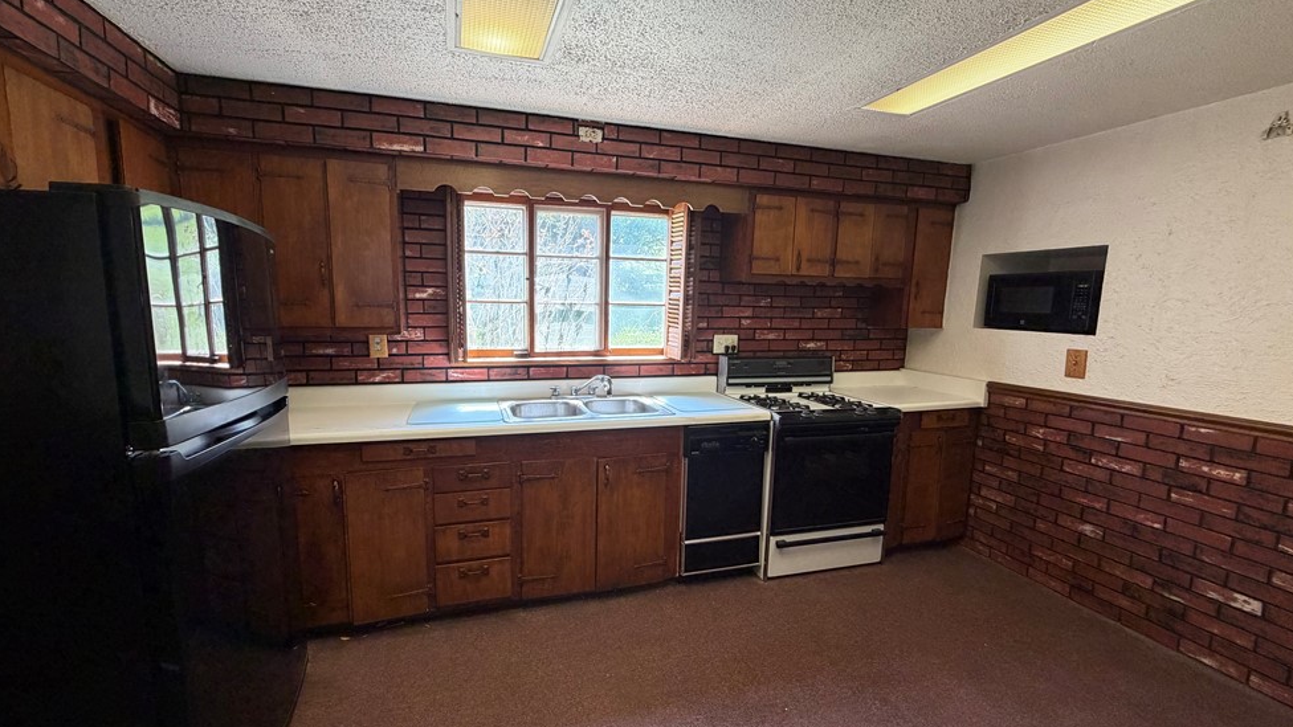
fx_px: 549
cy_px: 375
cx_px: 624
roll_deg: -1.0
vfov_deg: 67.1
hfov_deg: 99.3
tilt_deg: -9.2
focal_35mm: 16
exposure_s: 1/60
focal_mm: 2.22
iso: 200
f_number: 2.2
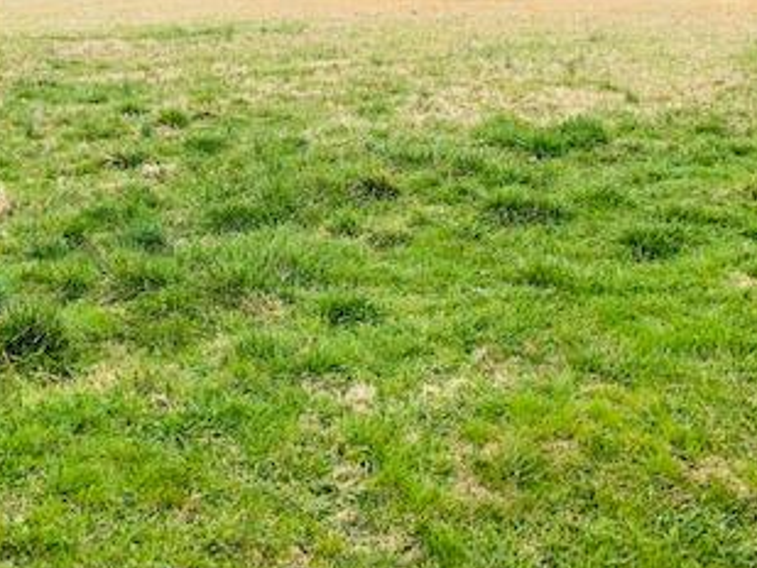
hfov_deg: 33.2
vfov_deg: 24.5
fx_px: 1269
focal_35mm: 58
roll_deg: -1.3
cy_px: 51
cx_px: 318
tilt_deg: -9.5
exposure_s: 1/571
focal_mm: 3.99
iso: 20
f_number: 1.8
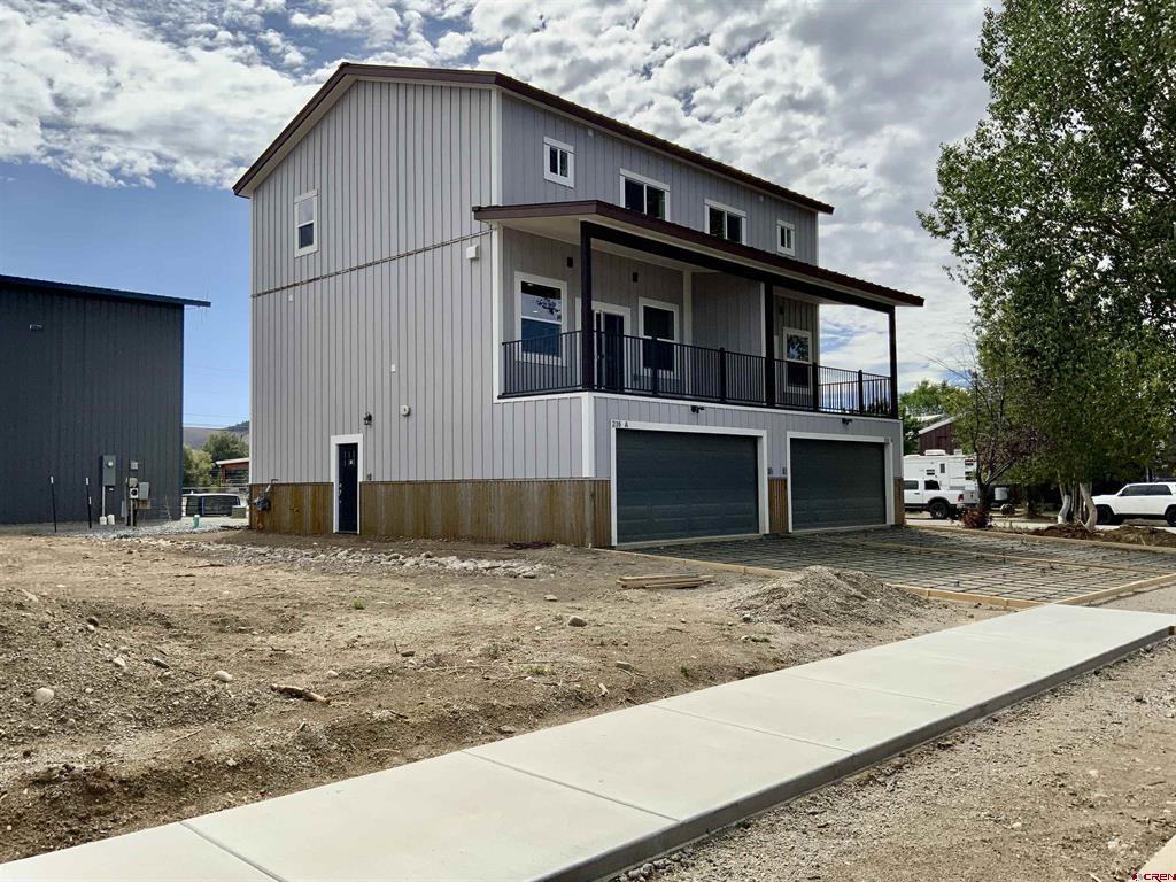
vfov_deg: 48.2
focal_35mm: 29
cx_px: 588
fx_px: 985
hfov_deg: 61.7
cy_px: 441
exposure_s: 1/2959
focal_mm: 3
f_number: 1.8
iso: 16
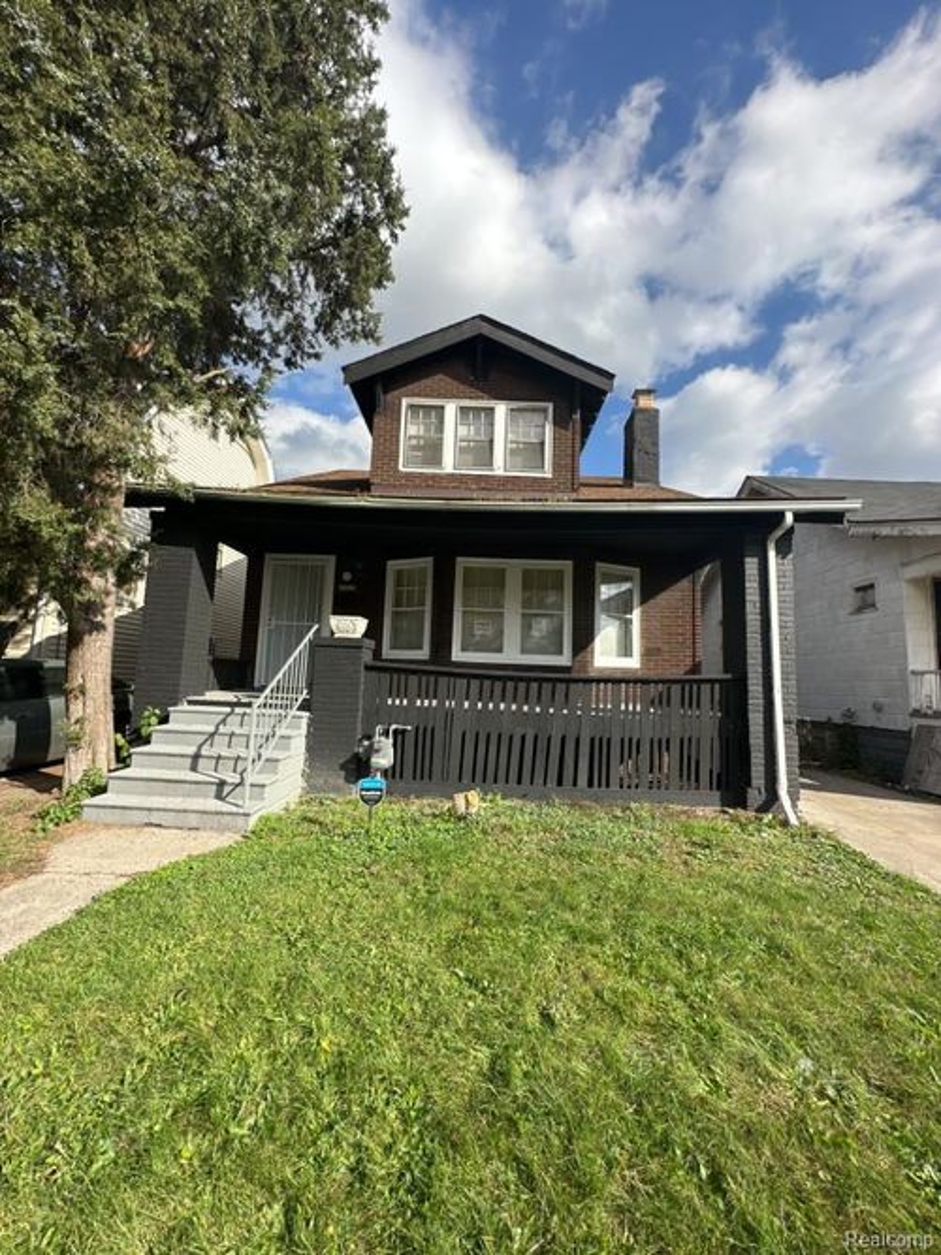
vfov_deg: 102.1
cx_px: 470
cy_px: 628
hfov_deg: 85.7
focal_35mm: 14
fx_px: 508
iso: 40
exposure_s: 1/1511
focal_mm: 2.22
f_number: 2.2
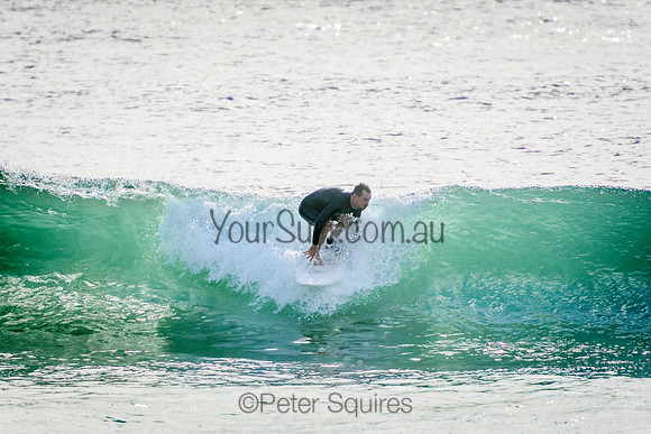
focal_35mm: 600
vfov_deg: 2.3
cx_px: 326
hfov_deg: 3.4
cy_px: 217
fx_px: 10852
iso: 280
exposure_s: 1/2000
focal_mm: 400
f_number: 5.6
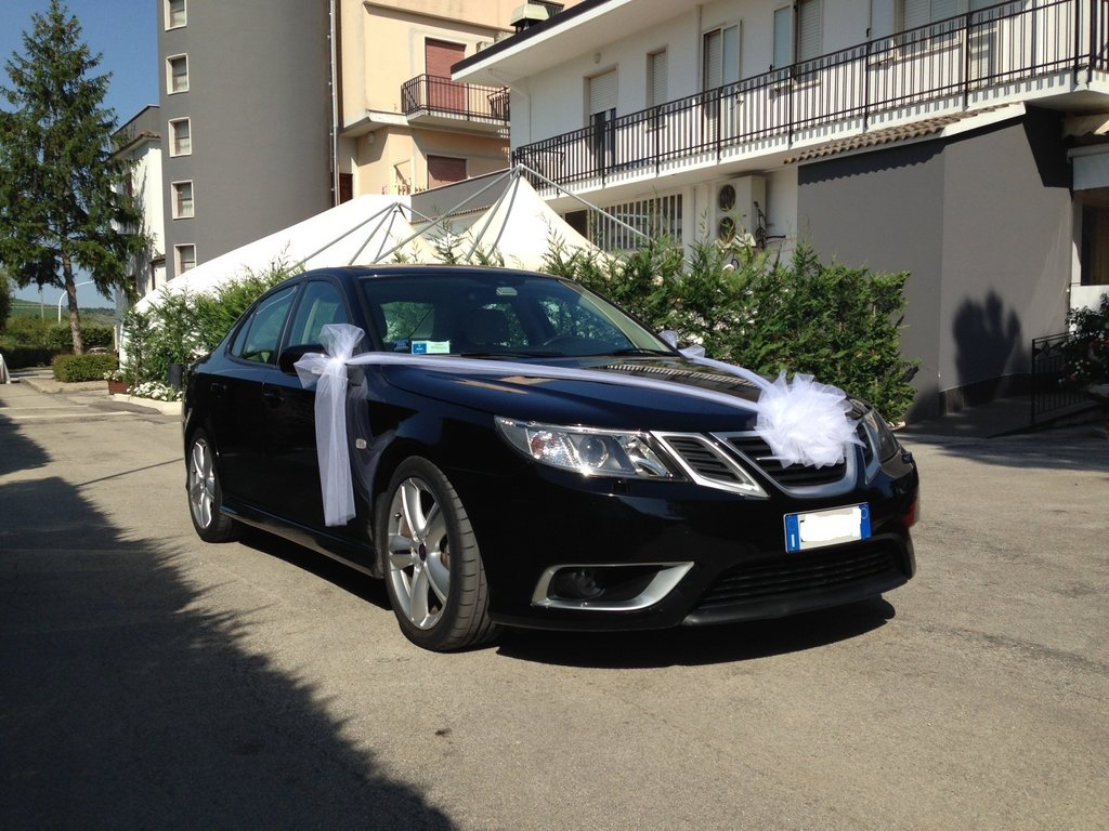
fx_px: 1057
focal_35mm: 33
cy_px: 416
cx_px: 554
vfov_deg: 42.9
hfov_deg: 55.4
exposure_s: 1/1748
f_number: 2.4
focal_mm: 4.12
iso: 50
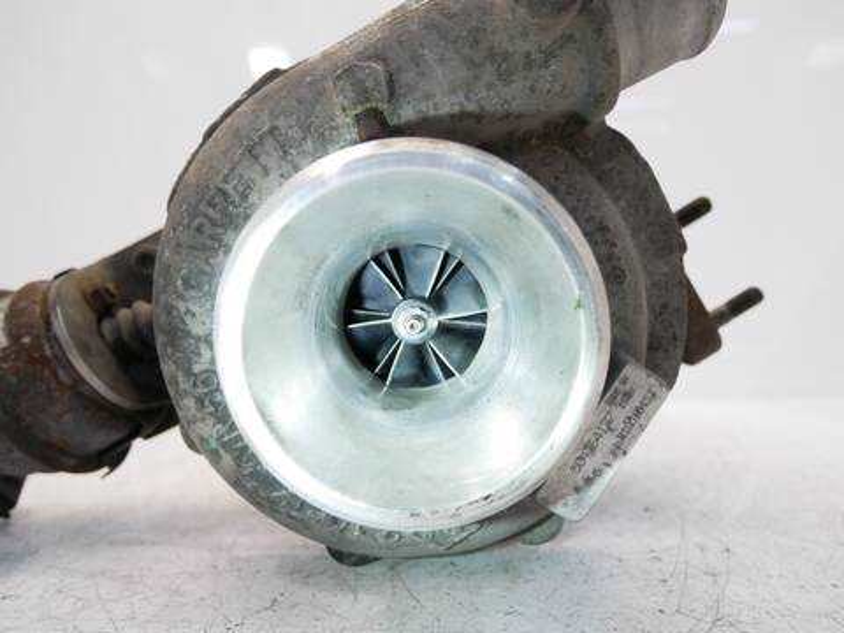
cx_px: 422
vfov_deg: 56.8
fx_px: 585
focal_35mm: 24
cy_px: 316
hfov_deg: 71.6
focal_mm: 12
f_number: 3.5
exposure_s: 1/125
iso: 1000
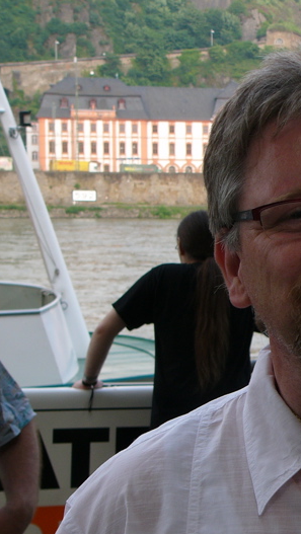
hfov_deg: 10.0
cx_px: 388
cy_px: 270
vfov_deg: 18.0
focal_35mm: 119
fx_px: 1686
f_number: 4
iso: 50
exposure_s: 1/160
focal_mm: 12
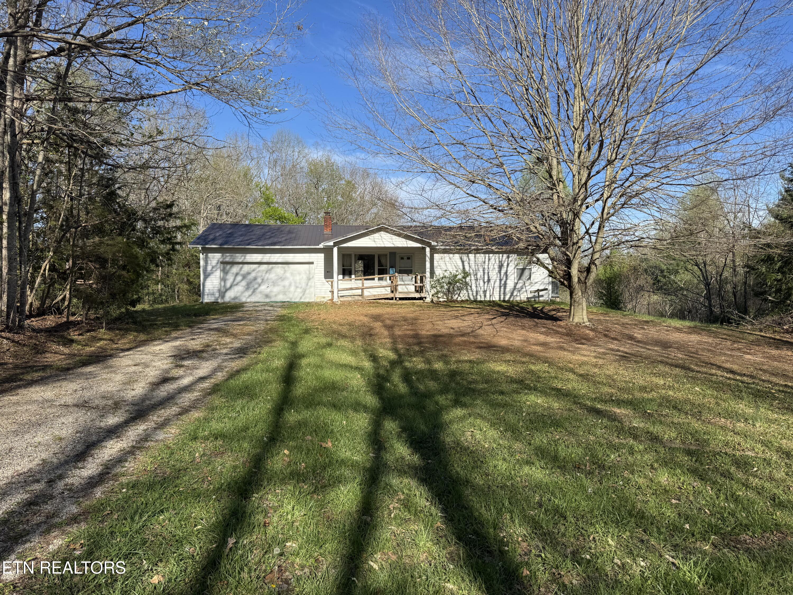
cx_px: 396
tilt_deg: -2.4
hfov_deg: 71.6
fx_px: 550
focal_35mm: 24
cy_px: 298
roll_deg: -0.4
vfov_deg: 56.8
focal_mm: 6.76
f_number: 1.78
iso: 80
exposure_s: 1/3413
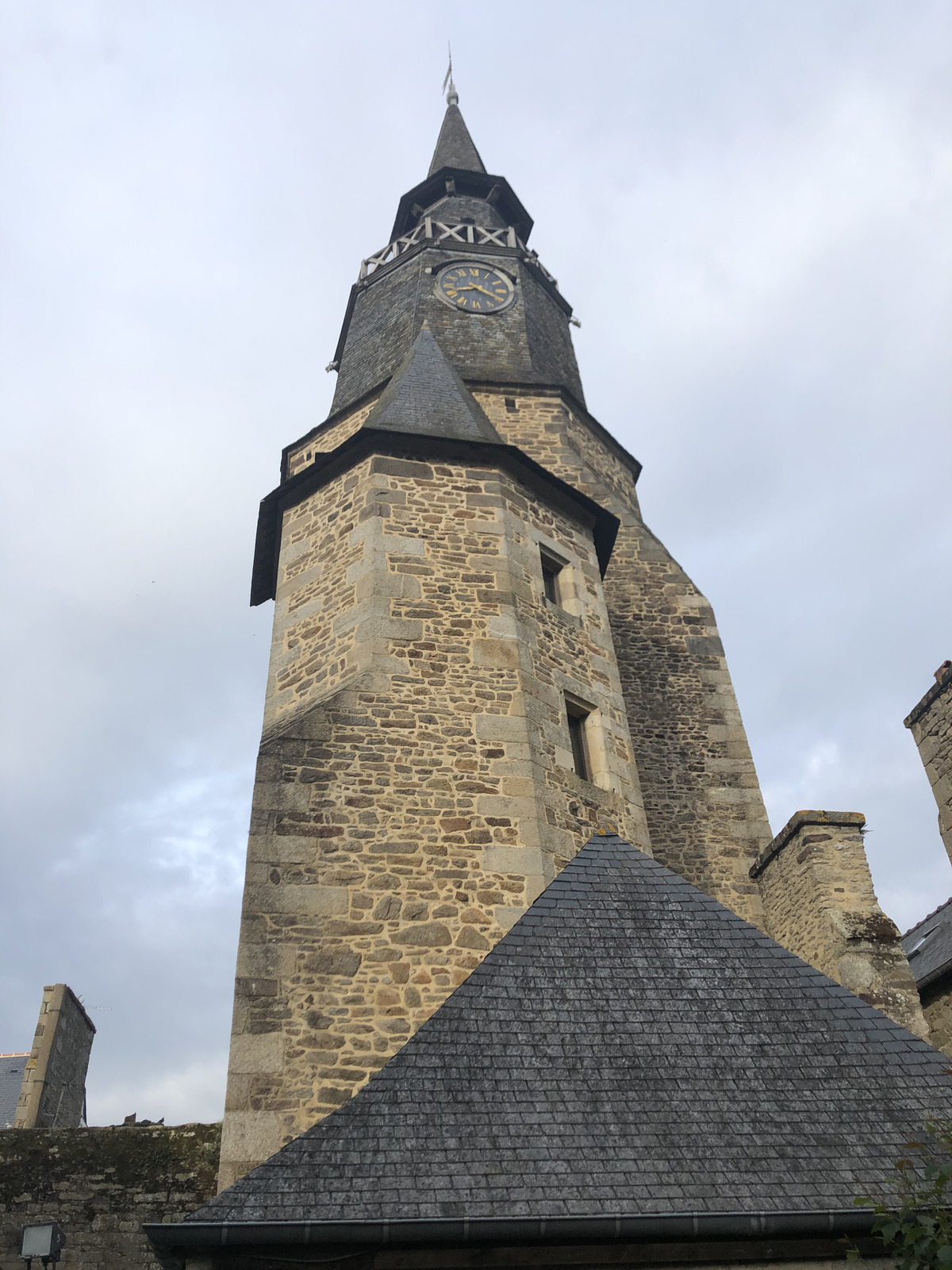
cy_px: 635
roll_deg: +3.5
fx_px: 1027
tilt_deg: +37.2
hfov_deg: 49.7
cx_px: 476
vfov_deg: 63.4
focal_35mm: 28
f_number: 1.8
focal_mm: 4
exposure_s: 1/991
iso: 20
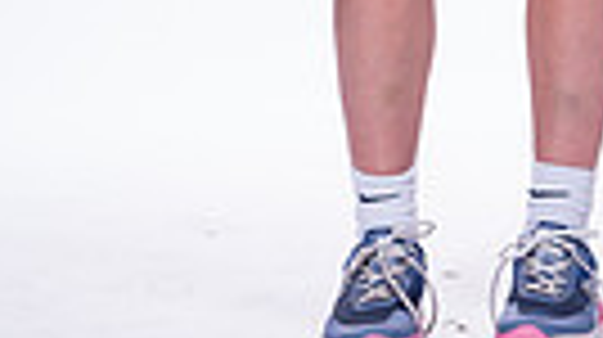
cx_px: 436
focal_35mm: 426
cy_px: -514
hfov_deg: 5.1
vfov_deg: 2.8
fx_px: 6803
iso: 800
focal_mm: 121
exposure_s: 1/200
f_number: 5.6
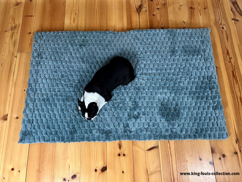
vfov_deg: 53.1
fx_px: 182
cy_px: 91
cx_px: 121
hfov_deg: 67.3
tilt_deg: -73.6
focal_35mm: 26
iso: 125
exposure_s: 1/65
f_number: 1.5
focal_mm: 5.7
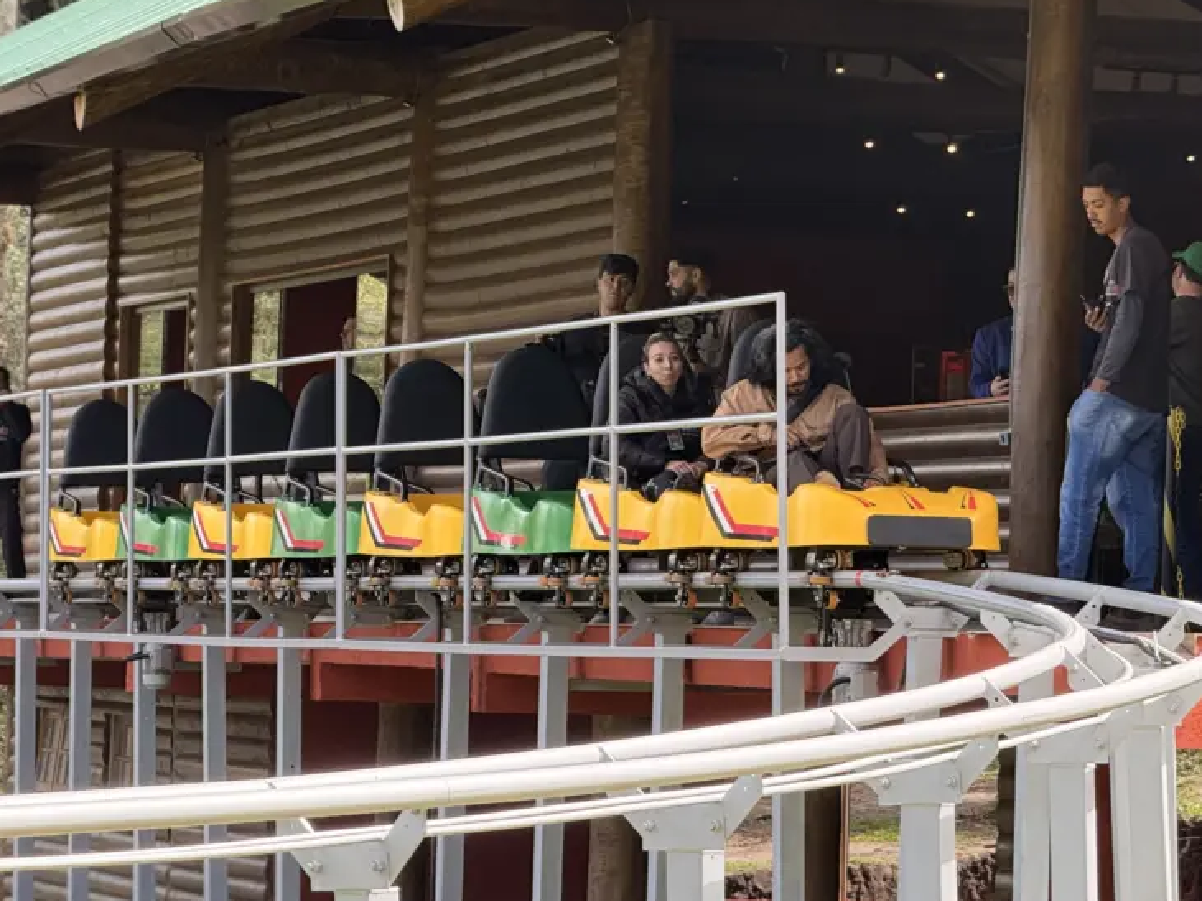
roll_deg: -2.5
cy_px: 304
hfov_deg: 10.6
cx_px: 495
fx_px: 6491
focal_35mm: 187
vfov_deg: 7.9
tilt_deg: +2.5
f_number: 2.8
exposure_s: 1/198
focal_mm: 15.66
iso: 64
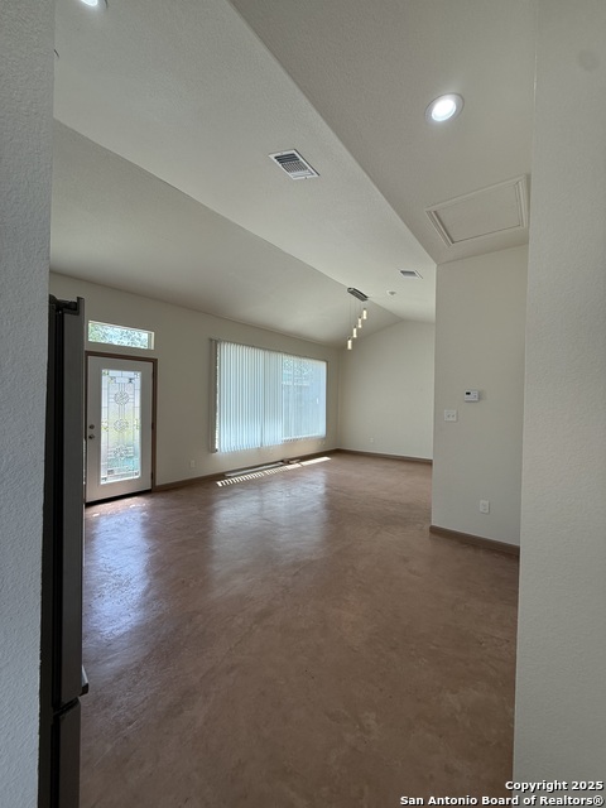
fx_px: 327
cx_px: 303
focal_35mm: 14
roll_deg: -0.9
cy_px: 404
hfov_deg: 85.7
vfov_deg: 102.1
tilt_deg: +0.6
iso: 50
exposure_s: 1/199
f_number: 2.2
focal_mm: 2.22
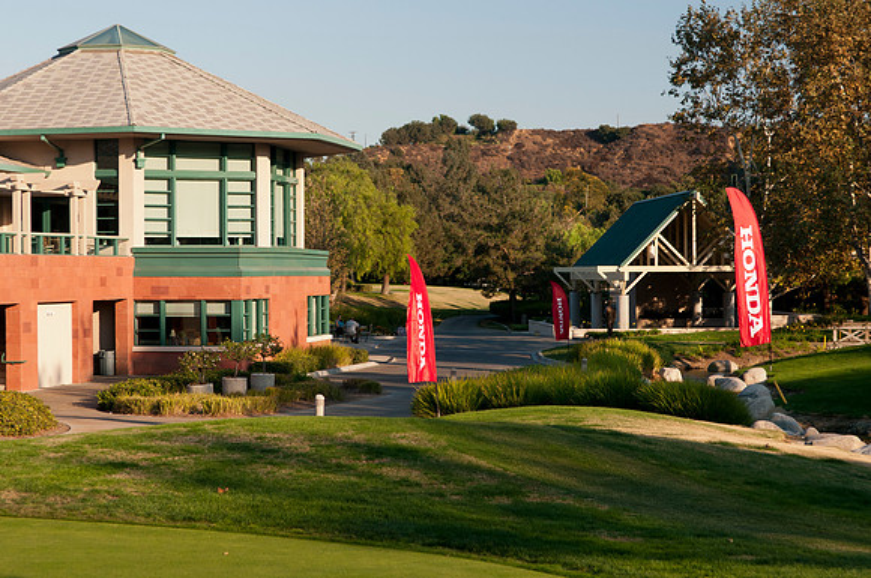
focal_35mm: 82
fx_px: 1993
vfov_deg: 16.5
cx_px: 436
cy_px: 289
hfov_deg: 24.6
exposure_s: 1/400
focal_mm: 55
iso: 250
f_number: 4
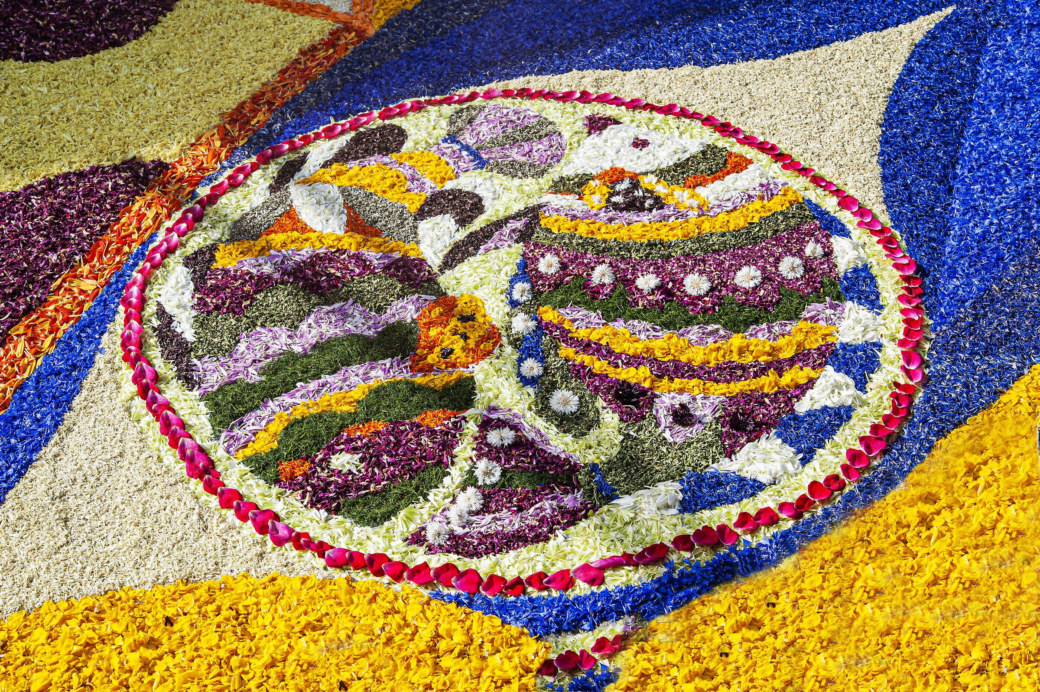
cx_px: 520
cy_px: 346
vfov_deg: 26.0
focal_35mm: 52
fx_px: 1501
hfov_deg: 38.2
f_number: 9
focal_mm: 52
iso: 250
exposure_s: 1/640
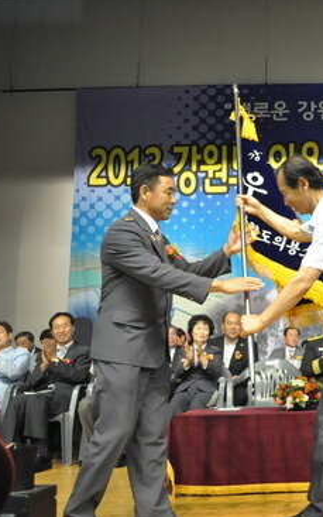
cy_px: 257
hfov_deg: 27.4
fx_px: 591
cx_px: 375
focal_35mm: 42
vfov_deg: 47.2
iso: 3200
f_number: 3.5
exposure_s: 1/200
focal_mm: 18
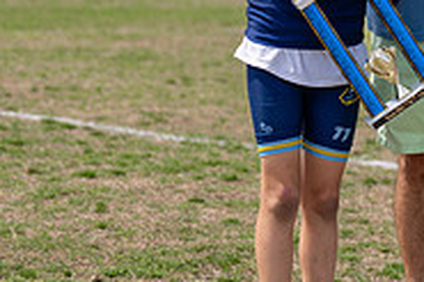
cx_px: 399
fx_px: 2589
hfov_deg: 9.3
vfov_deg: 6.2
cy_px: -15
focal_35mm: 220
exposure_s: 1/2000
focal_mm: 70
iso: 100
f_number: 2.8
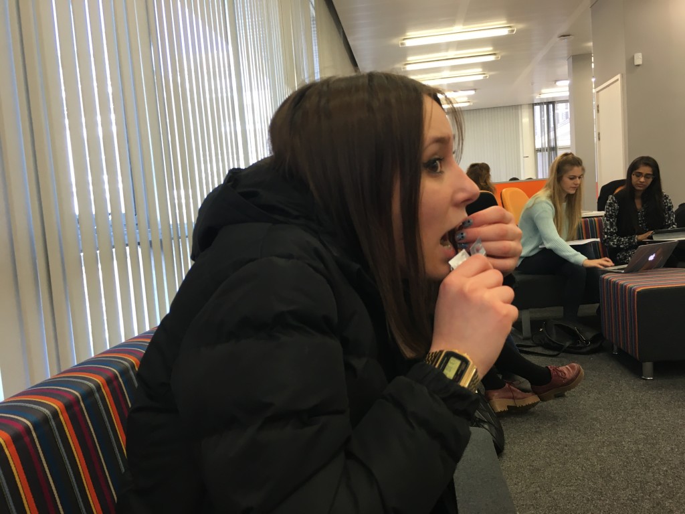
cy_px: 257
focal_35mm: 29
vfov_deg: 48.2
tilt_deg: -3.5
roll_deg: +3.2
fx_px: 574
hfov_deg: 61.7
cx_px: 342
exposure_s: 1/33
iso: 64
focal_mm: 4.15
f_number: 2.2
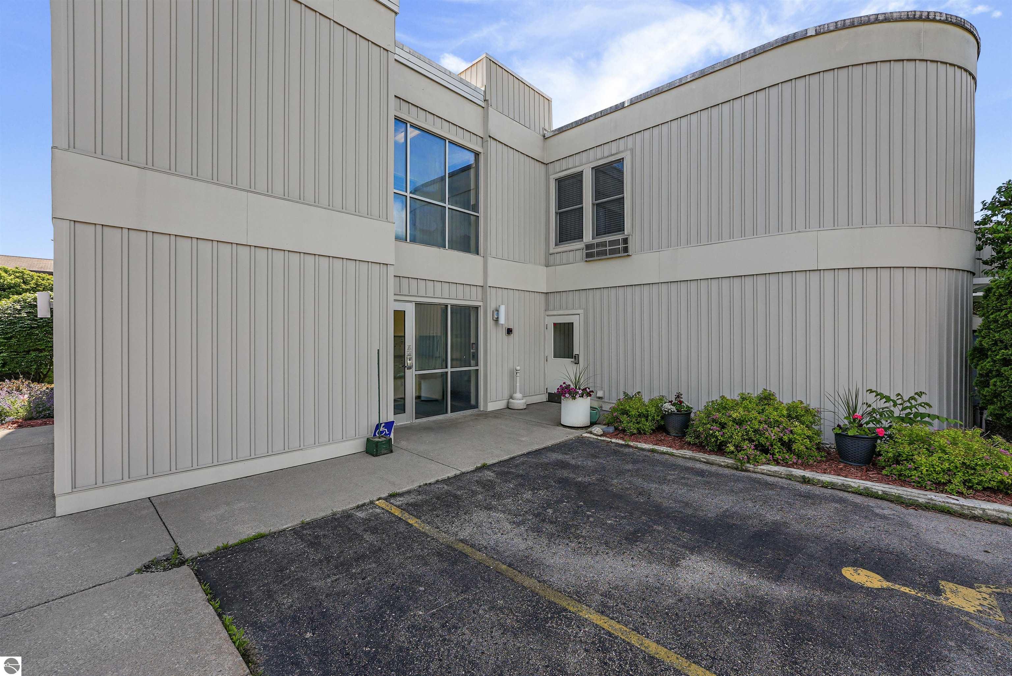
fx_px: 394
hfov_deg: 104.2
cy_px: 338
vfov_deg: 81.3
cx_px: 506
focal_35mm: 14
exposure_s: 1/500
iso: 400
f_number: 7.1
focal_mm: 14
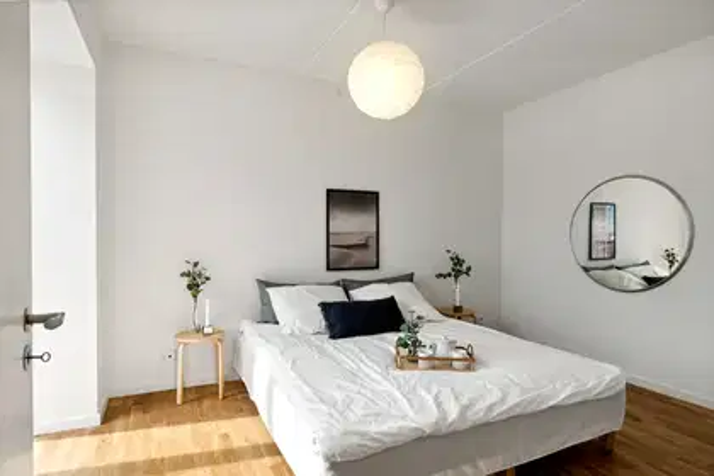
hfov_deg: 83.3
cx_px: 357
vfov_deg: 61.3
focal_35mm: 20
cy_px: 238
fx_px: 402
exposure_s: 1/125
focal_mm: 13.5
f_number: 8
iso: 200
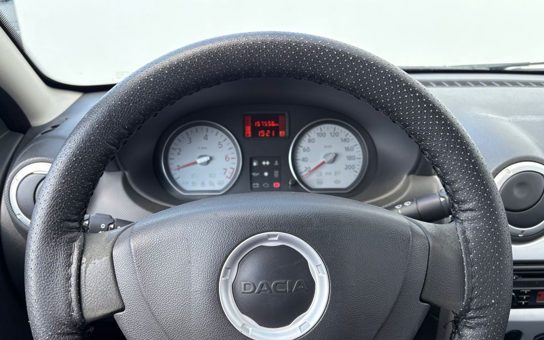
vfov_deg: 44.3
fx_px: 415
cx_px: 271
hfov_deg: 66.5
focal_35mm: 28
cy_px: 202
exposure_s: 1/236
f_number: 1.6
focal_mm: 5.96
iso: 80
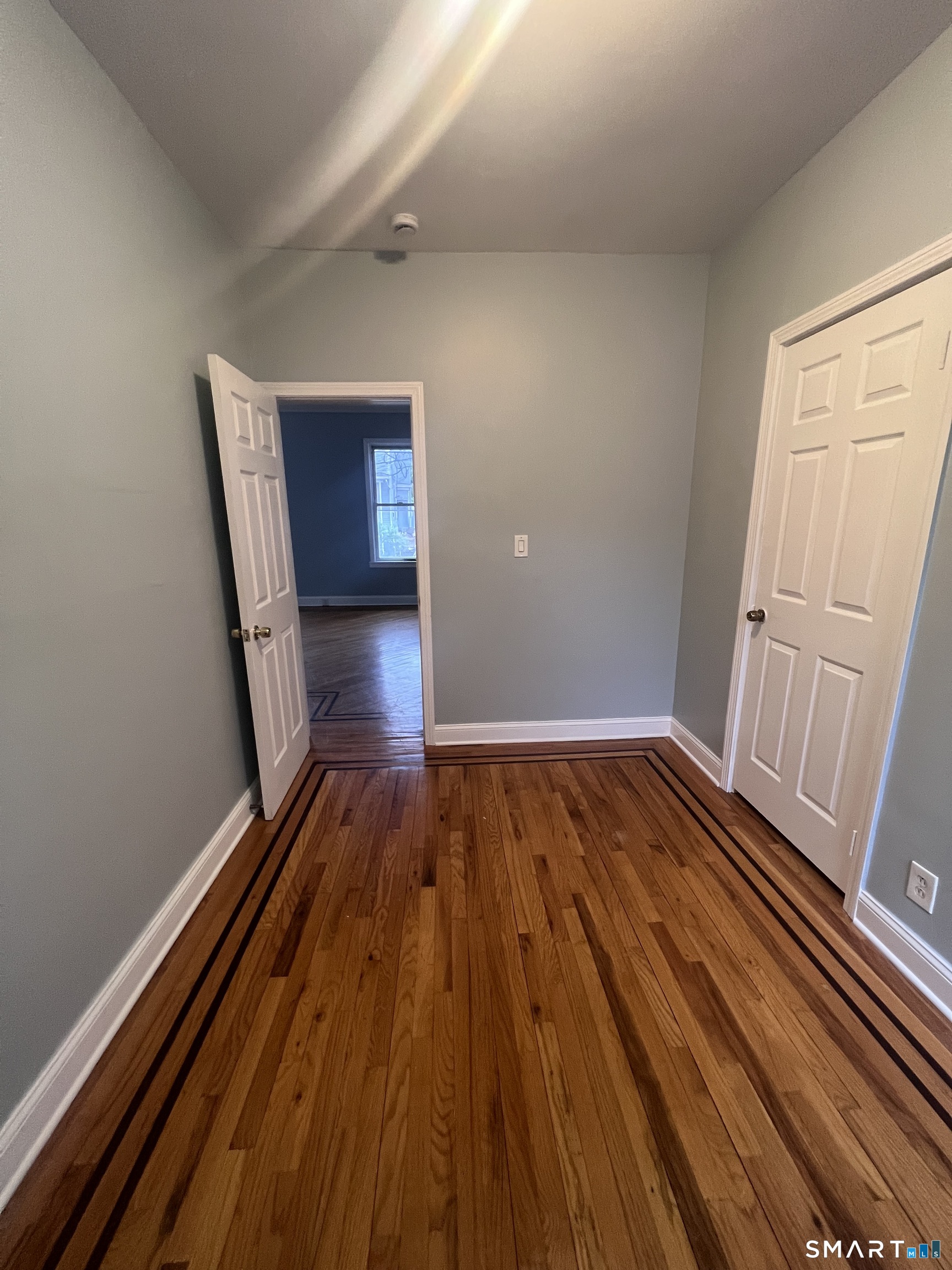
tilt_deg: -13.9
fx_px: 477
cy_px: 635
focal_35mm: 13
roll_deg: +1.0
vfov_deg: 106.2
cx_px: 476
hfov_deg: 89.9
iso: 250
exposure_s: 1/60
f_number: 1.8
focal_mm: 1.57
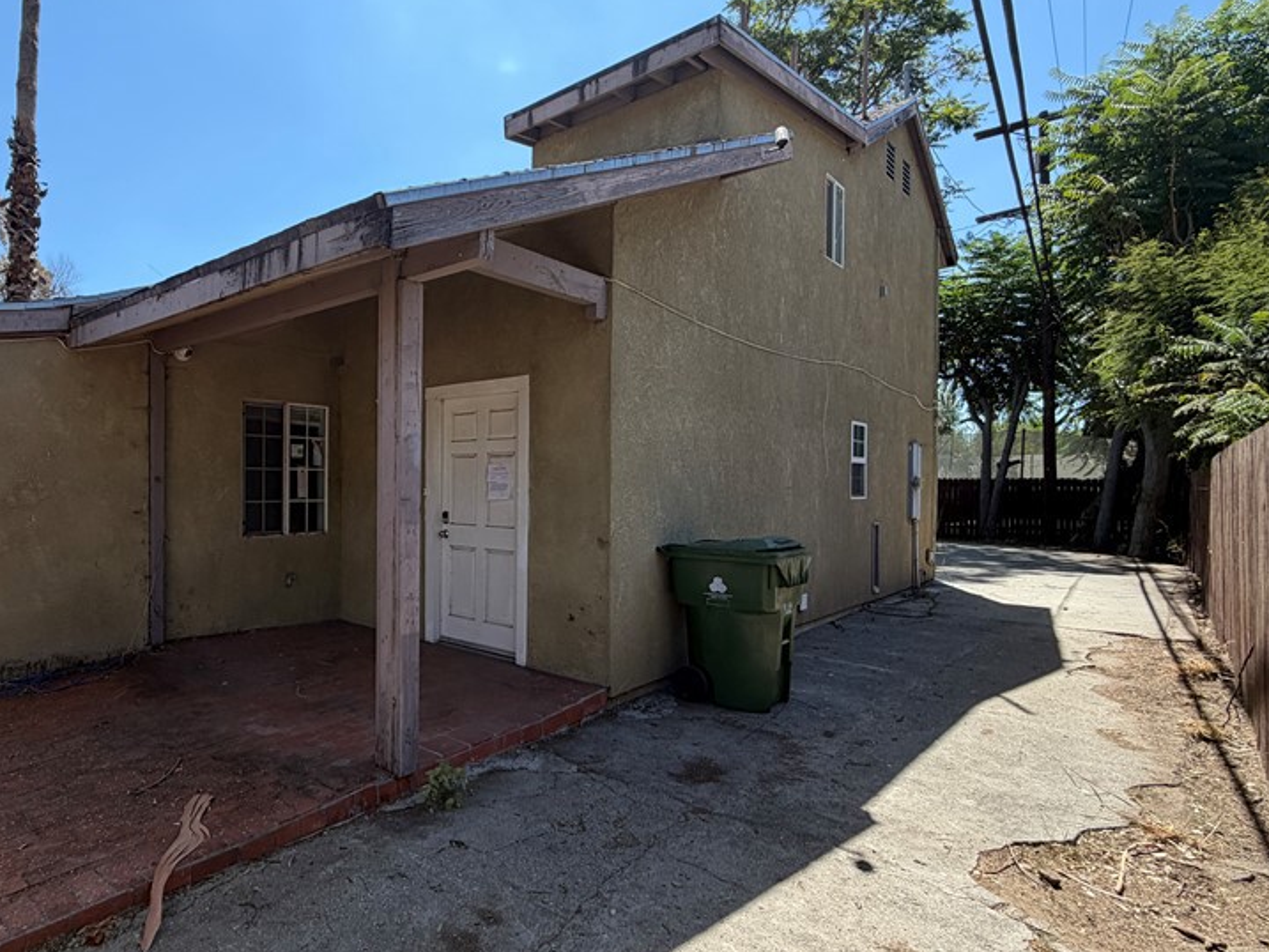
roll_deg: +1.0
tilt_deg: +1.2
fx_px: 733
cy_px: 487
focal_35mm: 20
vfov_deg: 66.0
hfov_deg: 79.4
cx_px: 437
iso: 40
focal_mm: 2.22
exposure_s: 1/760
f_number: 2.2
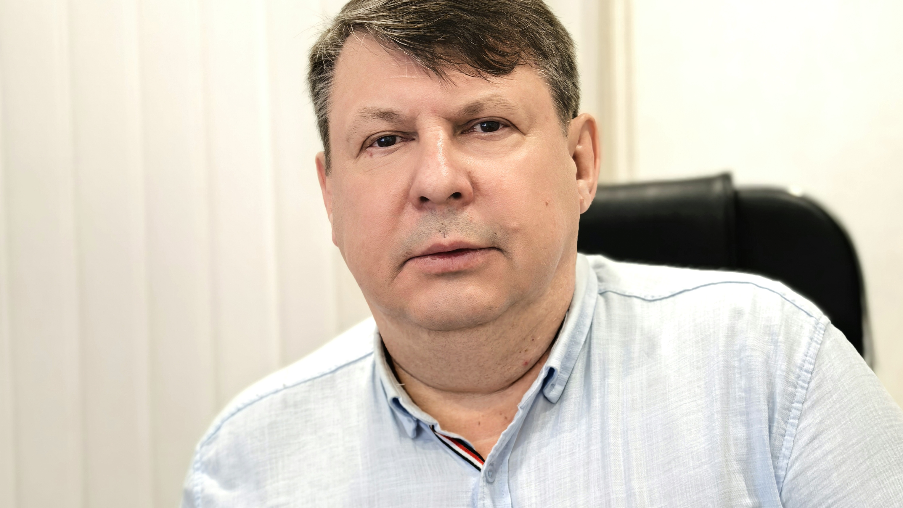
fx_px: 1892
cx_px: 454
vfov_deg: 15.2
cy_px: 409
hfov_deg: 26.8
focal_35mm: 79
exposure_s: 1/50
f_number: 2
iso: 200
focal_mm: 6.98
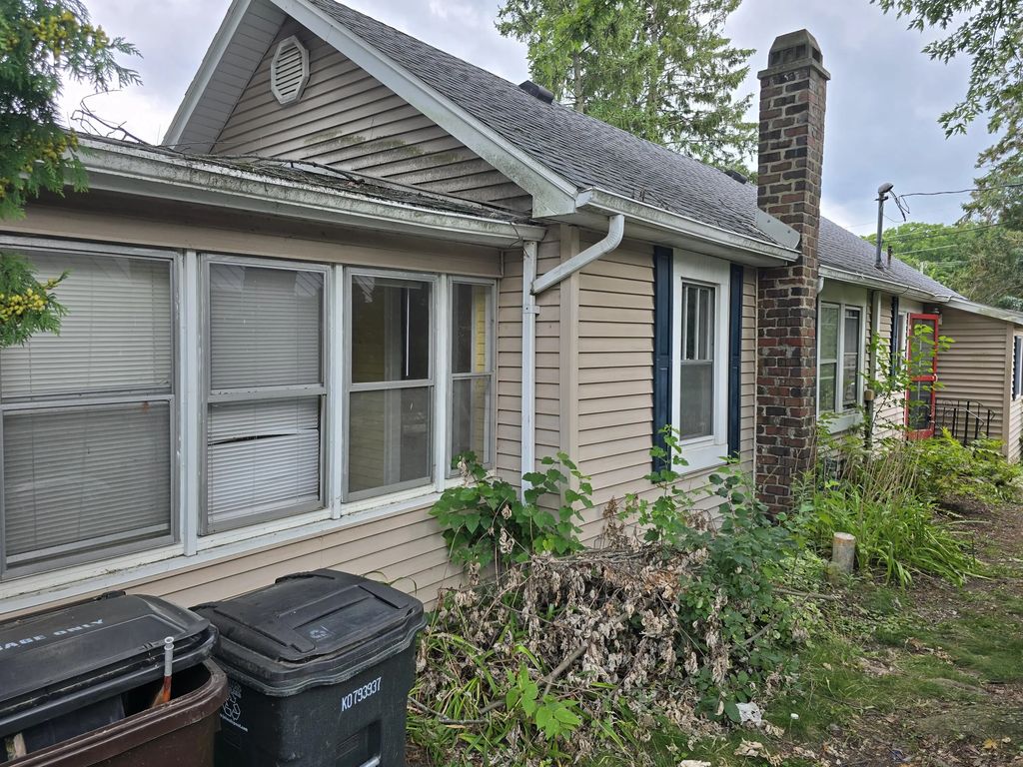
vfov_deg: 58.9
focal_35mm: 23
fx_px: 680
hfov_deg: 73.9
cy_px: 384
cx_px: 512
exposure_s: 1/234
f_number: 1.7
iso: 12
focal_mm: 6.3
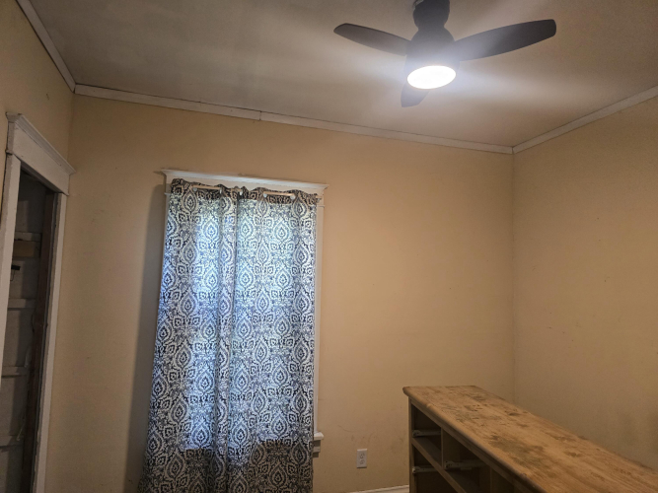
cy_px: 246
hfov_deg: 73.9
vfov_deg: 58.9
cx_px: 329
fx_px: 437
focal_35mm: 23
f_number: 1.7
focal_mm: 6.3
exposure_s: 1/120
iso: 500
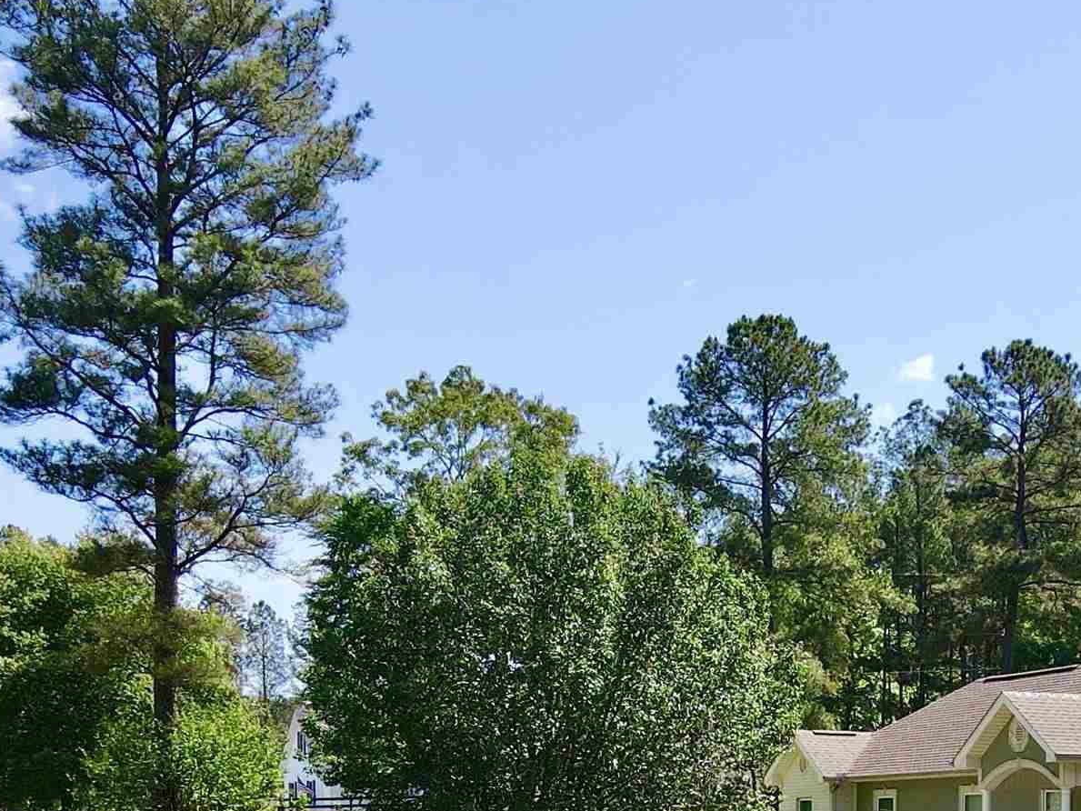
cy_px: 934
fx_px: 1936
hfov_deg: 30.6
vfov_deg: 22.1
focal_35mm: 62
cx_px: 822
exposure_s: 1/500
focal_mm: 4.5
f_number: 2.8
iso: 100
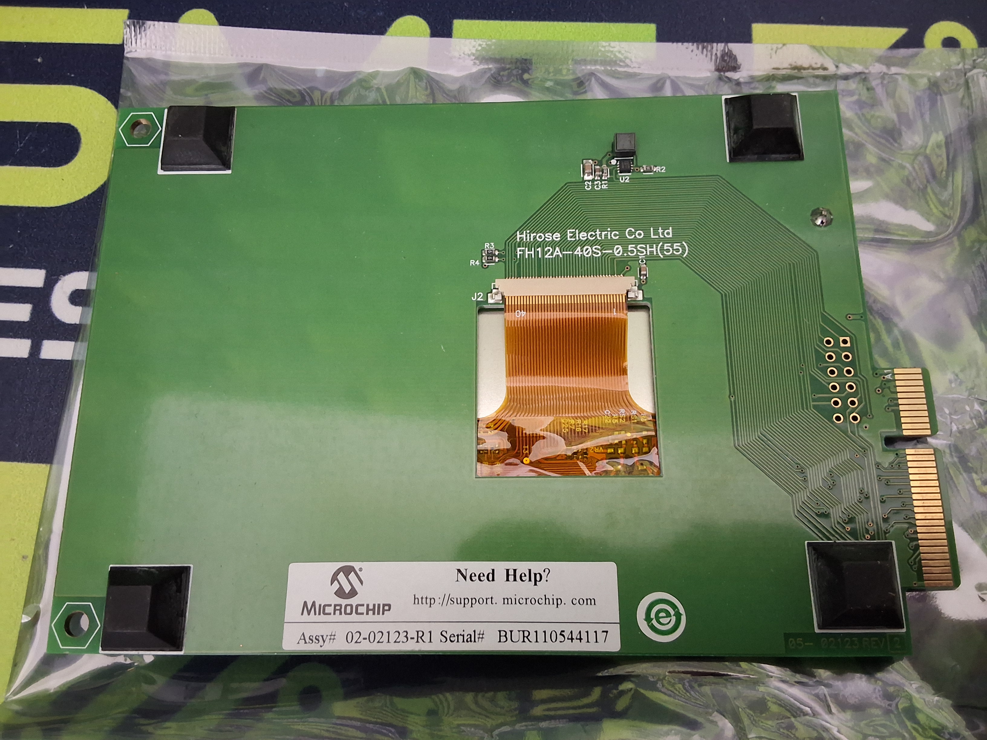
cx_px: 494
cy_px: 370
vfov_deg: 49.7
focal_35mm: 28
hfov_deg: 63.4
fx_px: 798
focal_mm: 2.91
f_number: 1.9
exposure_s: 1/20
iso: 400
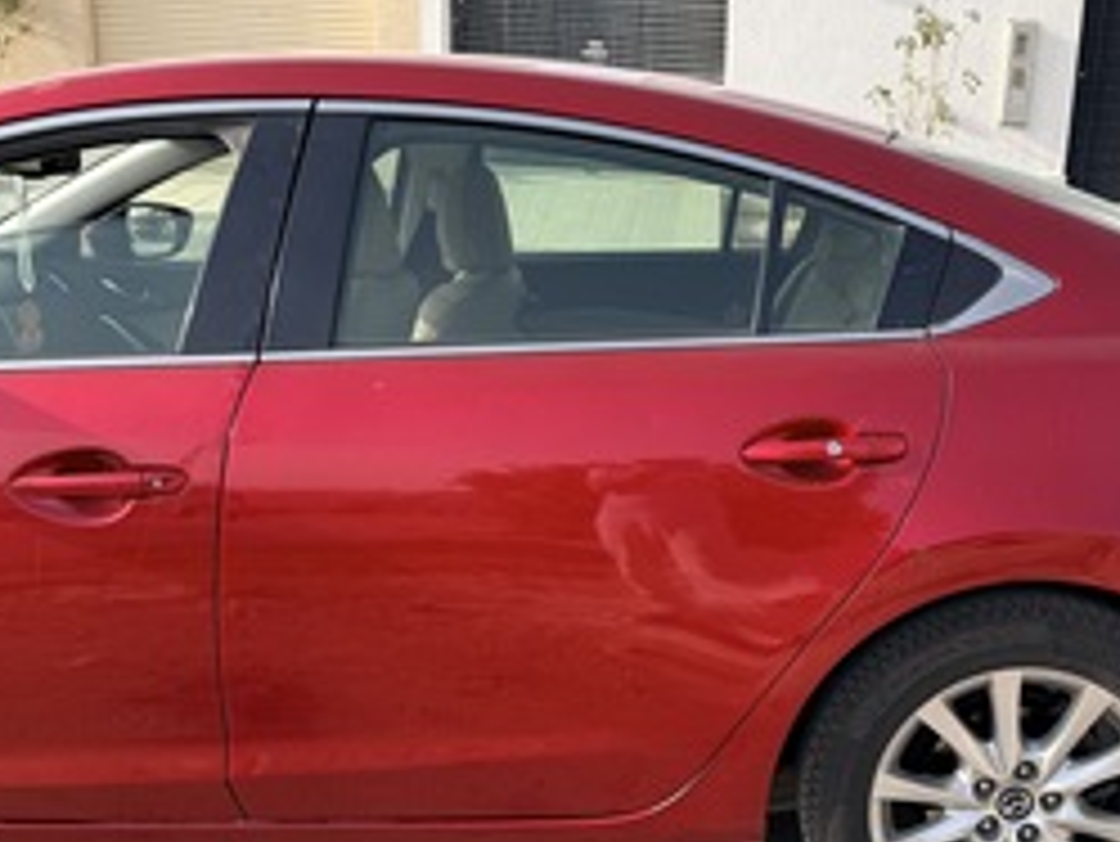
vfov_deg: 32.7
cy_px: 538
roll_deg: -3.2
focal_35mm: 44
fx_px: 1424
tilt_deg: -16.3
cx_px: 744
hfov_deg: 42.4
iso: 80
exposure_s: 1/1855
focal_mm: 6.76
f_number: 1.78
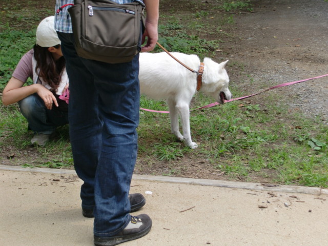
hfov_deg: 24.7
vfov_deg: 18.7
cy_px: 123
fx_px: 749
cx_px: 164
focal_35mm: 79
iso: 64
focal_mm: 13.9
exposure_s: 1/125
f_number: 4.6
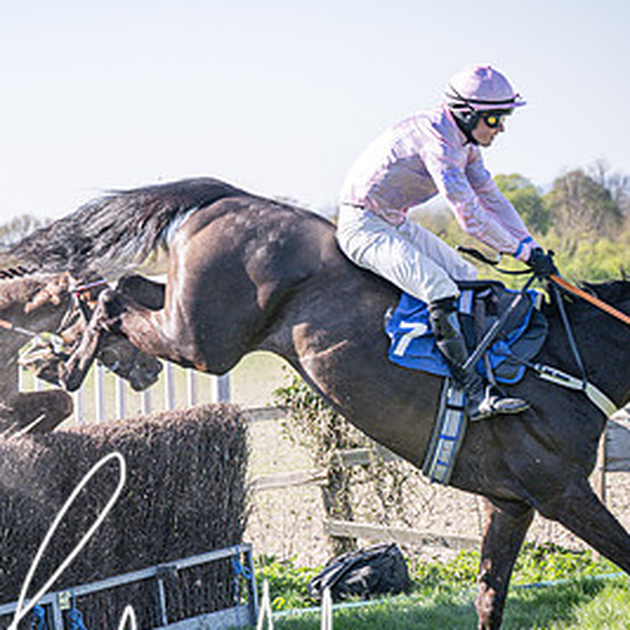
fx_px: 3315
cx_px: 51
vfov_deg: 10.8
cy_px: 430
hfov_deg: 10.8
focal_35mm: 161
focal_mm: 70
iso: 200
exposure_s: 1/1600
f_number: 4
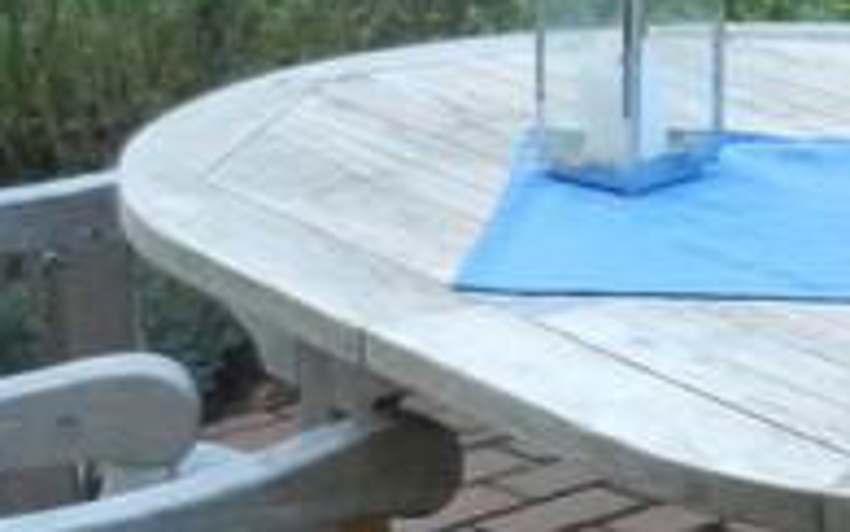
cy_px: 153
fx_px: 3221
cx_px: 1347
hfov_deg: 13.9
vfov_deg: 9.4
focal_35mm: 139
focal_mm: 4.5
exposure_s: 1/125
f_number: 3.5
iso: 160
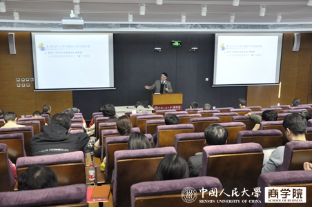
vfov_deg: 31.8
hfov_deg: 46.5
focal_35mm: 42
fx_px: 363
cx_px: 156
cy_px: 104
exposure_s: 1/100
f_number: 4
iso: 1250
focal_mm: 28
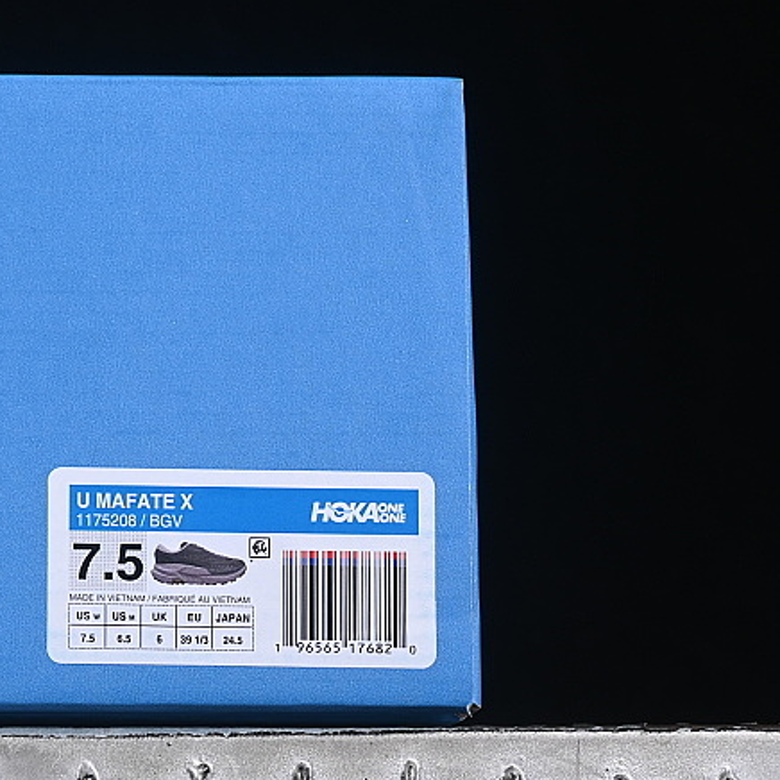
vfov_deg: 11.1
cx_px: -114
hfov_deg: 10.9
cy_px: 326
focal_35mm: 158
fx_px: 4028
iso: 160
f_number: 8
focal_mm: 50
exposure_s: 1/80
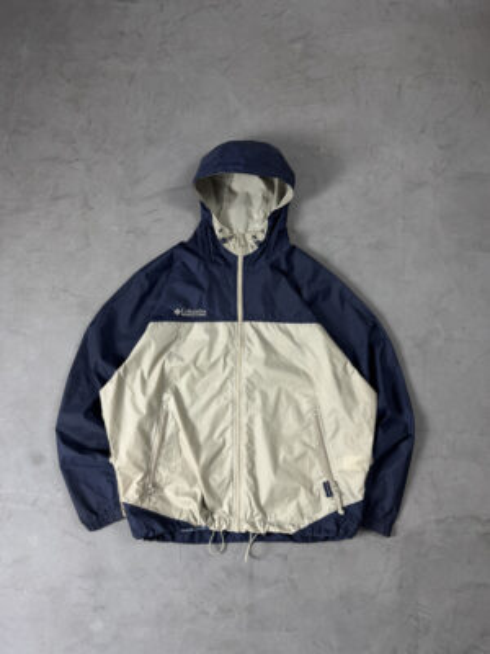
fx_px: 453
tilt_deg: -80.3
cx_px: 245
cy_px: 327
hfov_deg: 56.8
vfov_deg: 71.6
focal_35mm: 24
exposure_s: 1/60
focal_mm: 6.76
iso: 125
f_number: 1.78
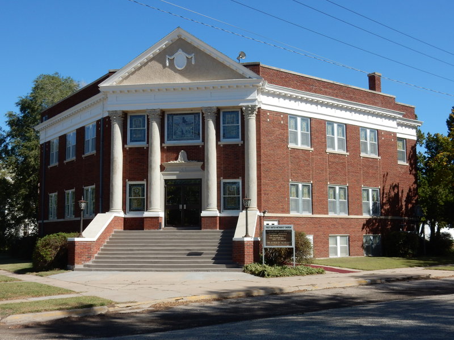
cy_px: 170
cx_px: 227
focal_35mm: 43
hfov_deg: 43.9
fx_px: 564
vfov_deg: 33.6
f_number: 4.2
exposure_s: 1/1250
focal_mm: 7.6
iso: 125
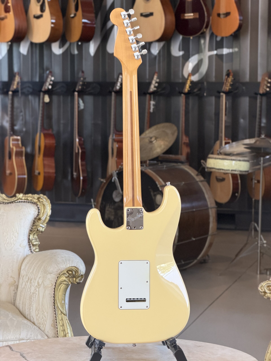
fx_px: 1044
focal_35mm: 100
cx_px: 136
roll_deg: -0.5
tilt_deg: -6.5
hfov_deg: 14.8
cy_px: 180
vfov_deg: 19.6
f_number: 2.8
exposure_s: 1/121
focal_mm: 16.89
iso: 400
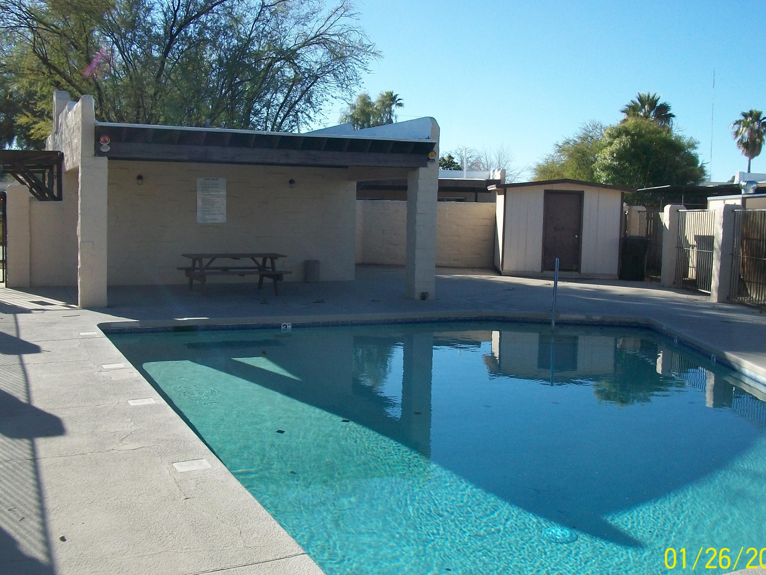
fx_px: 819
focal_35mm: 37
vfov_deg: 38.7
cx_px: 401
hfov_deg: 50.1
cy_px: 300
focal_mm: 5.7
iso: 80
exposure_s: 1/250
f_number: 5.5
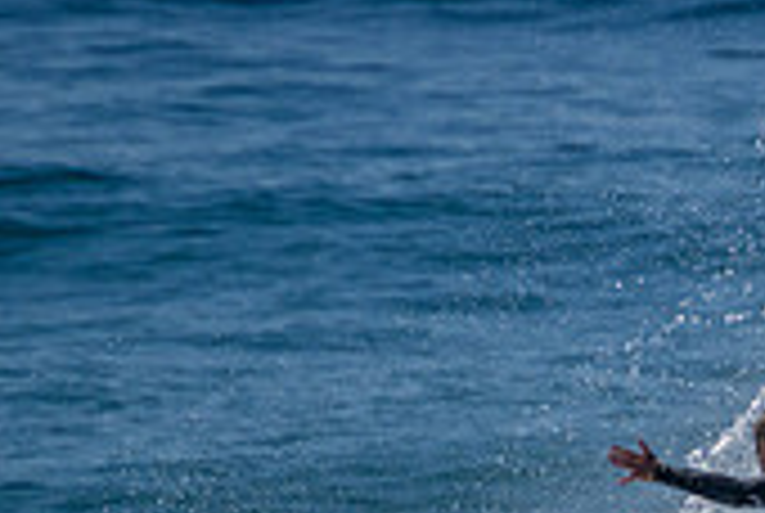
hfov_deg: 0.8
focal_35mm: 2723
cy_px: 664
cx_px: 940
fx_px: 57964
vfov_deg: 0.5
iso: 400
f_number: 11
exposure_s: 1/2000
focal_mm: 800
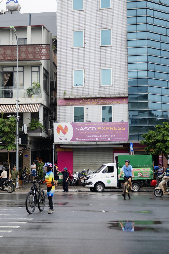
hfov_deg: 18.8
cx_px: 41
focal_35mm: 72
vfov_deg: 28.1
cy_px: 127
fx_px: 507
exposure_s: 1/2000
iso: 250
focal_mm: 45
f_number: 2.8
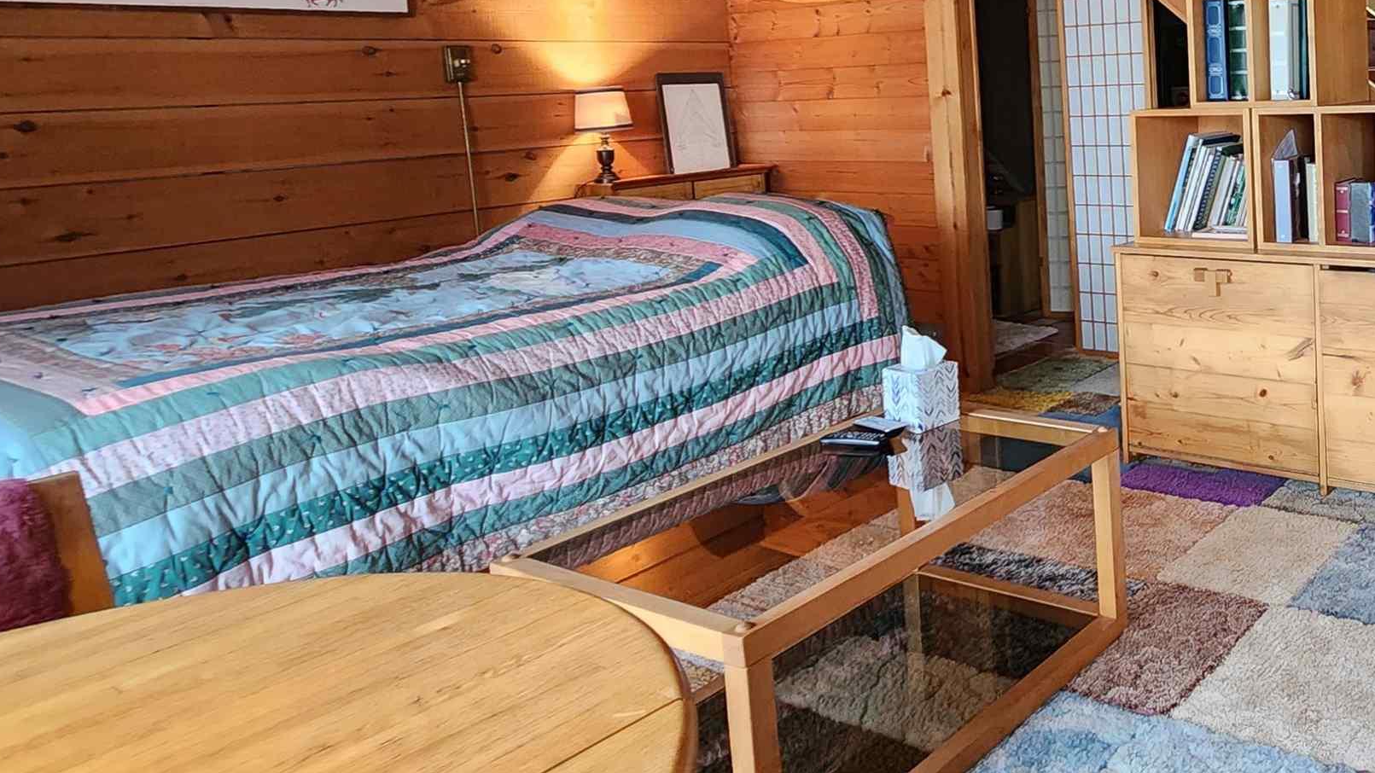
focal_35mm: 27
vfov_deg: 41.2
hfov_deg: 59.7
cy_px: 160
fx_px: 984
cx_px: 1229
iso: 400
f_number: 2.2
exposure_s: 1/30
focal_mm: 2.2
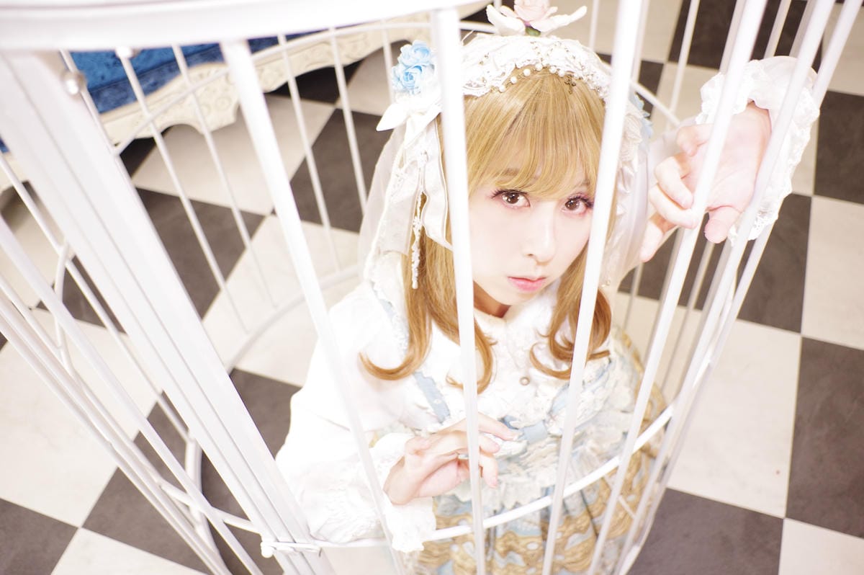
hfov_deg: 60.3
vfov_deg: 42.3
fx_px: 743
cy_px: 288
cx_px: 432
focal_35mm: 31
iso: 400
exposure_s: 1/80
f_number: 3.2
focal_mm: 21
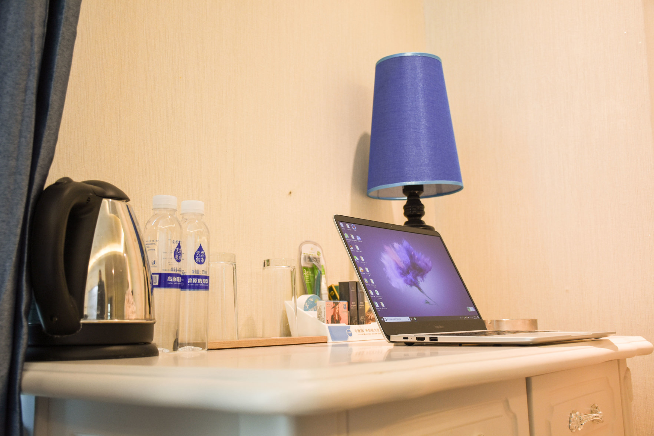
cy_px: 218
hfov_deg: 49.6
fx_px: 708
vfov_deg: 34.2
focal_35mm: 39
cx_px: 327
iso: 400
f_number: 3.8
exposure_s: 1/20
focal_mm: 26
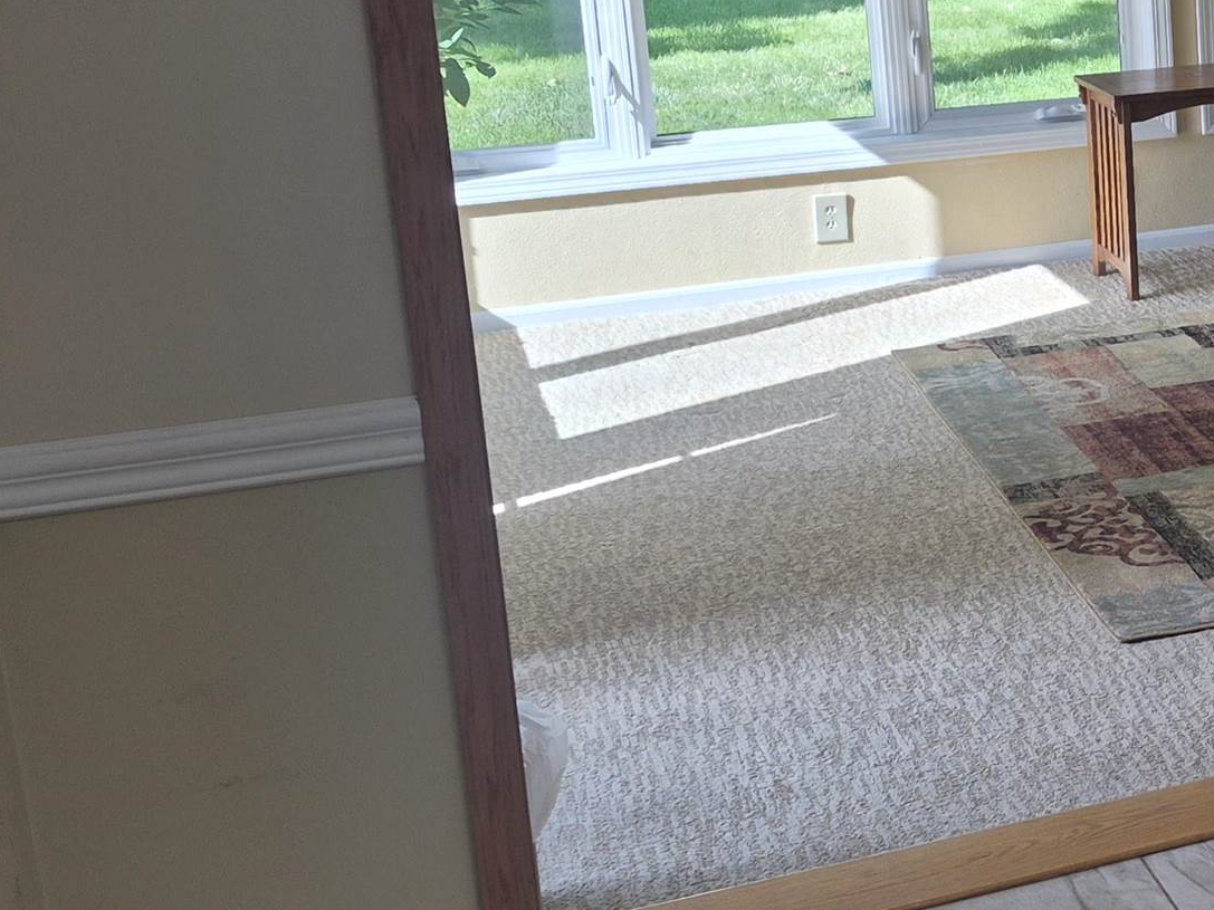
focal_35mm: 65
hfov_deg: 26.5
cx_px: 1462
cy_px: 256
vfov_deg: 22.4
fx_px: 2279
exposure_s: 1/120
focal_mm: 5.4
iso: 40
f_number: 1.8
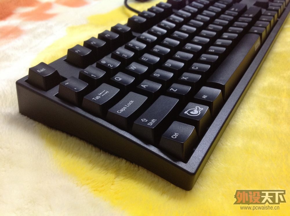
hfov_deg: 52.7
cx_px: 145
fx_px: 293
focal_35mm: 35
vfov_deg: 40.6
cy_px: 108
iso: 200
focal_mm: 4.28
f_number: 2.4
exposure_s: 1/17
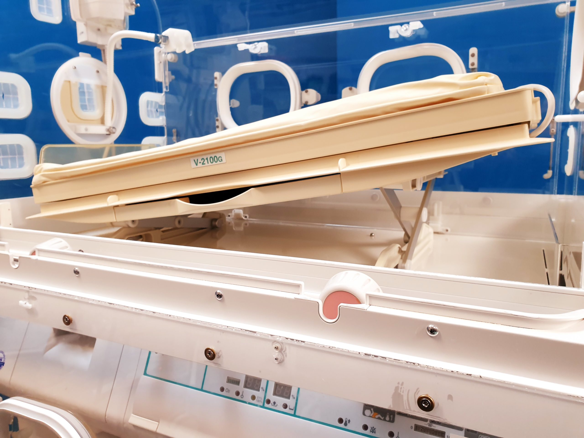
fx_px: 439
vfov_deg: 53.1
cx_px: 292
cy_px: 219
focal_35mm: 26
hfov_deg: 67.3
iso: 100
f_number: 2.4
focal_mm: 4.3
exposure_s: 1/50
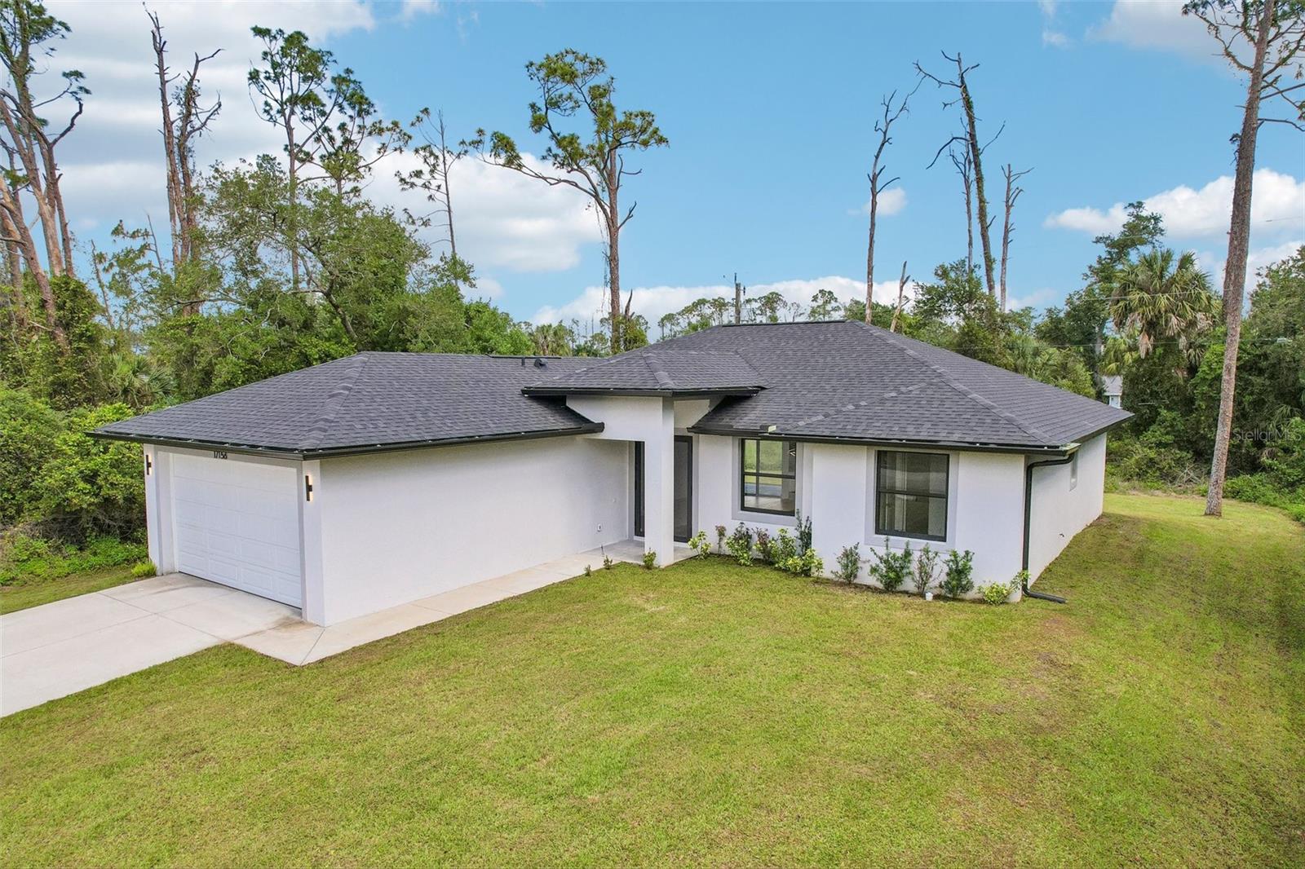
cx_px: 652
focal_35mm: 22
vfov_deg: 57.2
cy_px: 434
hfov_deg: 78.6
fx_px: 797
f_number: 2.8
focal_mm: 8.4
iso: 100
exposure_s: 1/250
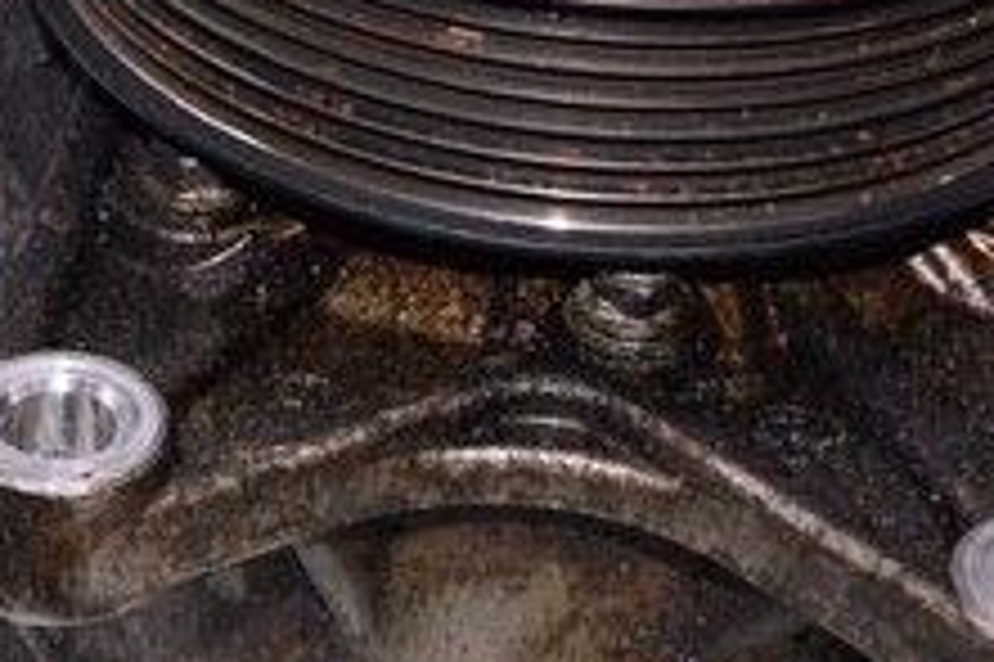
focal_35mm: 167
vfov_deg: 8.2
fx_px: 4607
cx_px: 850
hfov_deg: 12.2
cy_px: 529
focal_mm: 24
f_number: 8
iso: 1600
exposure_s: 1/160
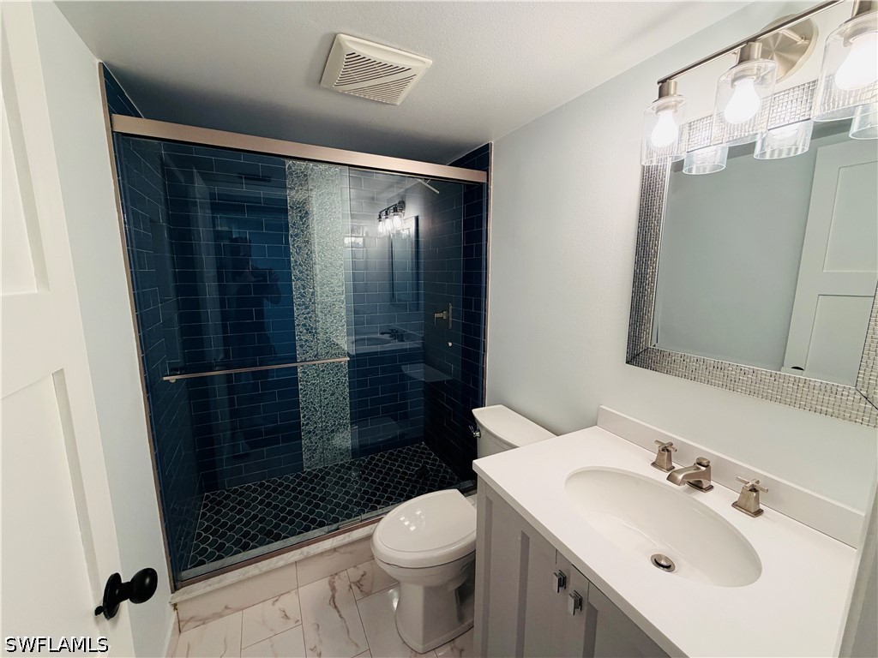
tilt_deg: -9.4
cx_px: 439
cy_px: 329
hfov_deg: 102.1
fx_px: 355
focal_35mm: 14
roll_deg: -0.3
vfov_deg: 85.7
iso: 250
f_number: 2.2
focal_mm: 2.22
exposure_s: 1/120
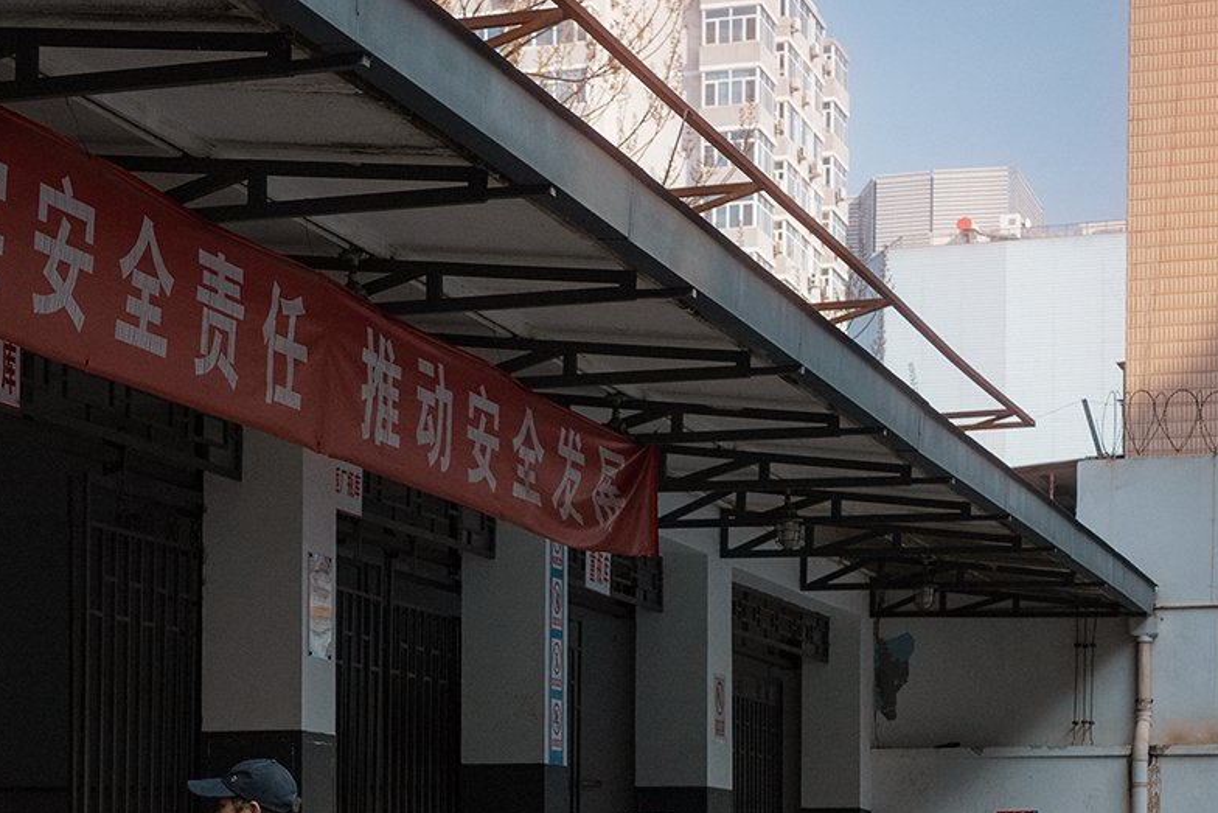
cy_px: 933
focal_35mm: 102
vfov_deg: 13.1
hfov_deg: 19.1
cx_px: -146
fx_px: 3451
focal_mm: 26
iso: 200
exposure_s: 1/1000
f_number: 2.8
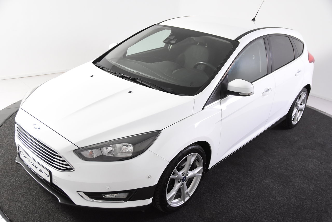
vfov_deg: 36.9
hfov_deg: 53.1
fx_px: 332
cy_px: 111
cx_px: 166
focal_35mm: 36
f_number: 4
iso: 1600
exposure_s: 1/60
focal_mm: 24
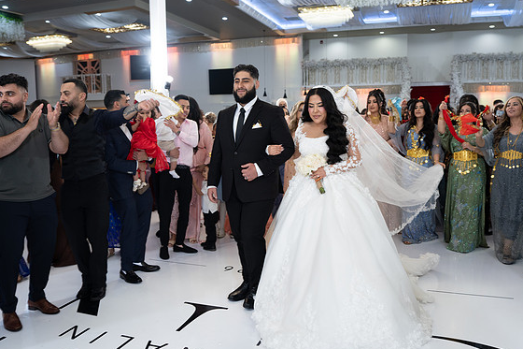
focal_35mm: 29
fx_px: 421
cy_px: 176
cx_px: 269
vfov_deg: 44.9
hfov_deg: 63.7
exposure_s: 1/160
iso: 800
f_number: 2.8
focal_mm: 28
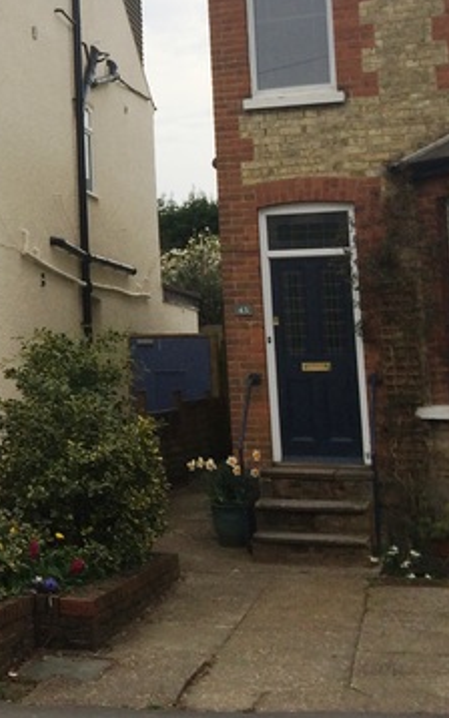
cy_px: 205
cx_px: -255
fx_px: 1389
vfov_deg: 28.6
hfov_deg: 16.5
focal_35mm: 71
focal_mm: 4.12
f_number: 2.2
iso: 32
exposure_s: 1/1325
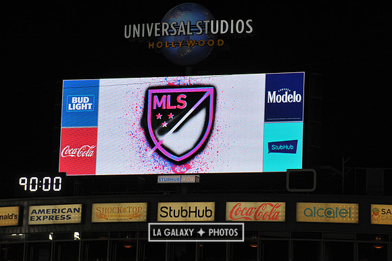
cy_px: 130
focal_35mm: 180
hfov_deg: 11.4
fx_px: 1959
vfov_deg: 7.6
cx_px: 196
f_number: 11
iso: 1600
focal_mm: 180
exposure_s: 1/500
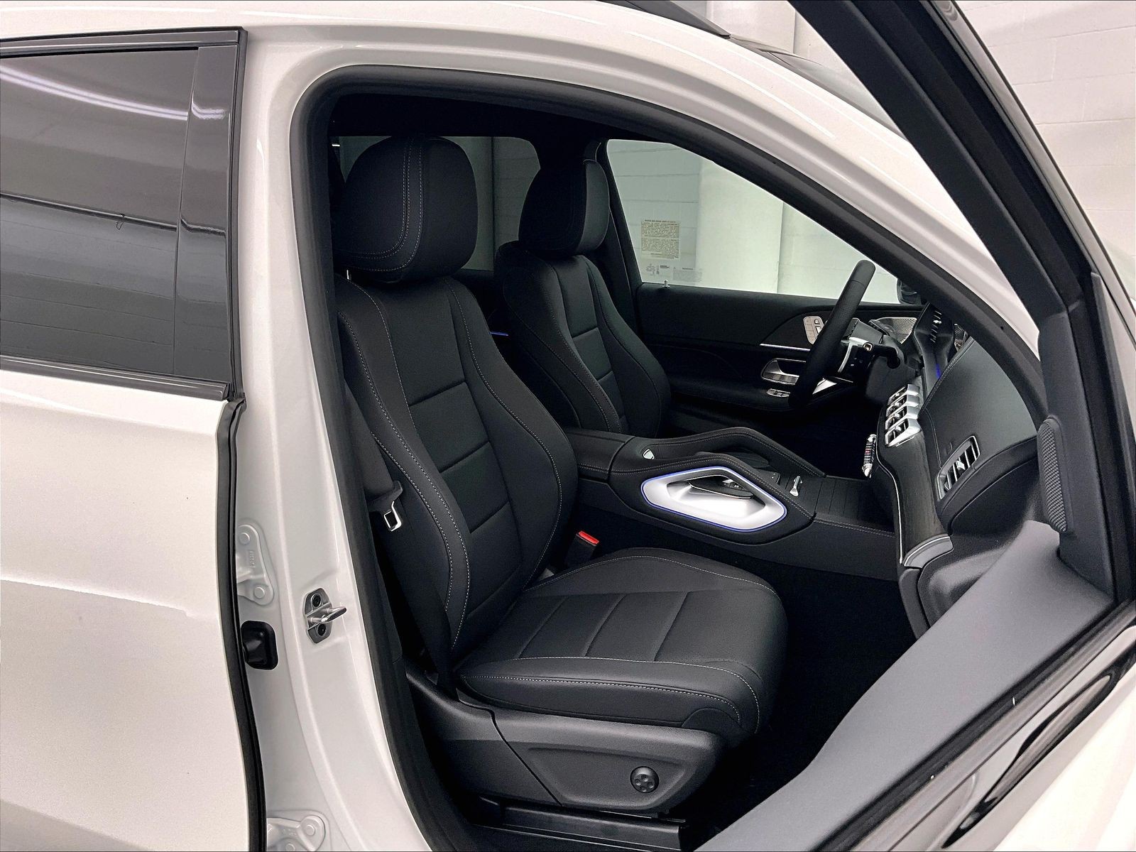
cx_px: 568
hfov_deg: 61.7
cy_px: 426
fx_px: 952
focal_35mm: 29
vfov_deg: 48.2
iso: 80
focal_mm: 3
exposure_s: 1/60
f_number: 1.8
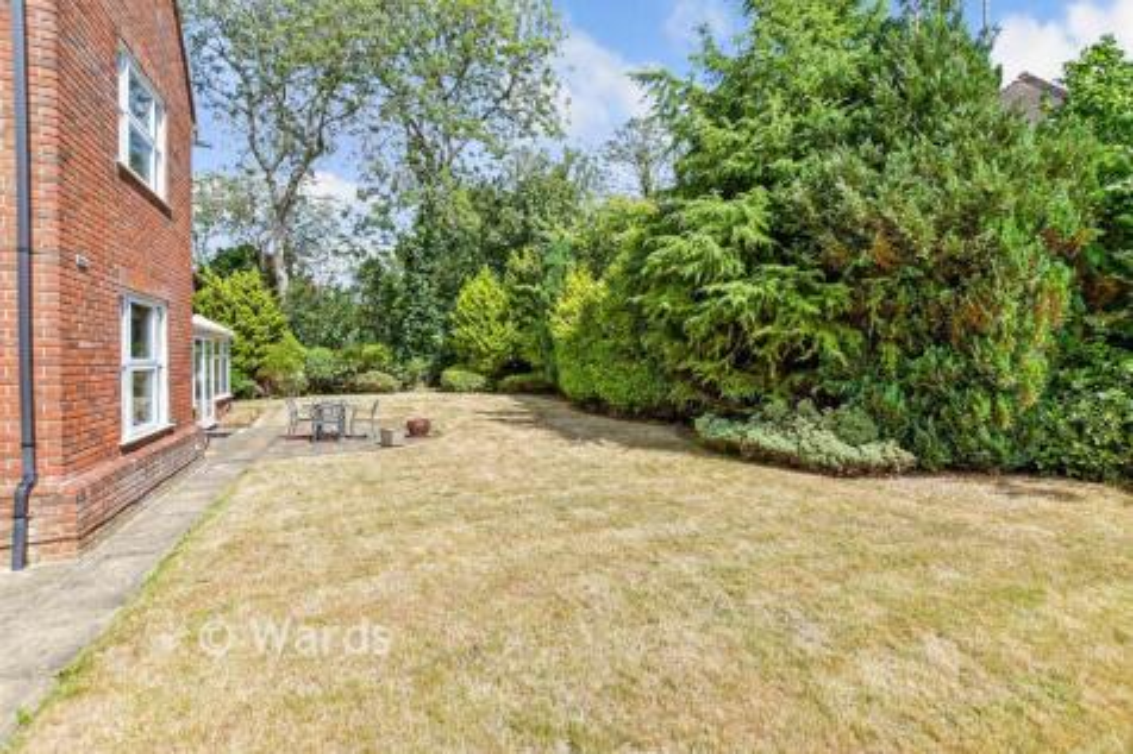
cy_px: 377
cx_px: 566
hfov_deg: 100.4
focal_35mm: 15
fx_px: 472
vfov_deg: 77.3
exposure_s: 1/400
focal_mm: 10
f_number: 6.3
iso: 160
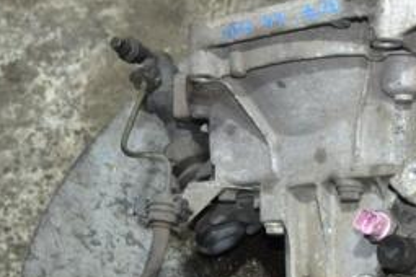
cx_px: 423
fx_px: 1181
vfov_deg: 13.3
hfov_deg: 19.4
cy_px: 235
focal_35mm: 102
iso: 2000
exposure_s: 1/60
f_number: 4.5
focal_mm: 29
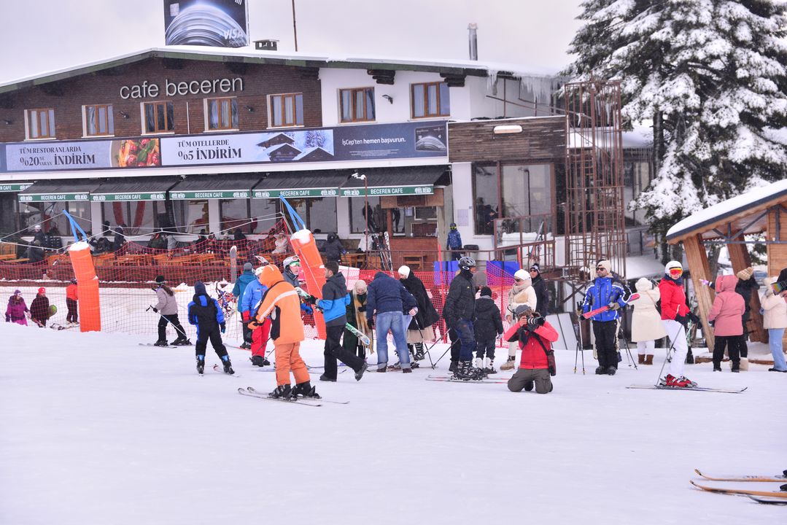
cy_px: 262
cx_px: 394
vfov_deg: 19.5
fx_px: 1531
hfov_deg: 28.8
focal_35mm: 70
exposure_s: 1/1600
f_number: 5.6
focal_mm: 70
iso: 320
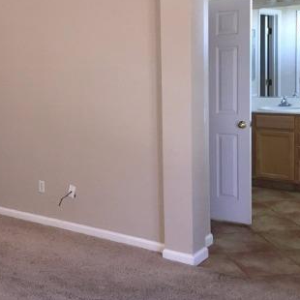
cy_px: 118
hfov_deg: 31.2
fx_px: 520
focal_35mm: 53
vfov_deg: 32.1
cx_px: 48
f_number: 2.2
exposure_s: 1/20
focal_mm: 4.15
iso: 125
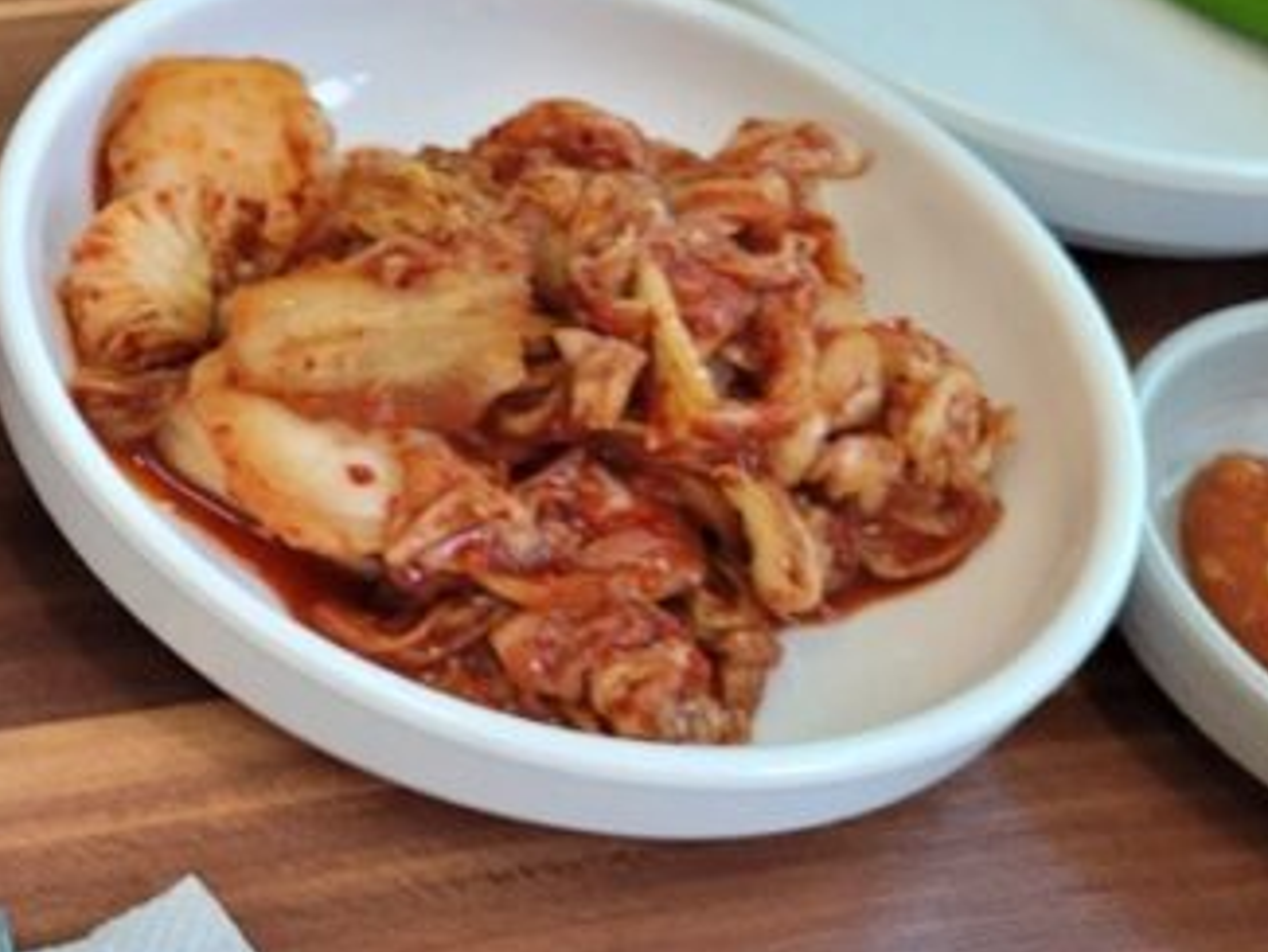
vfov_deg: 17.8
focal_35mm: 82
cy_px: 148
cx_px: -574
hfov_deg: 20.7
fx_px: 3005
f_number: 1.8
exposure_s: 1/120
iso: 160
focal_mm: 5.4
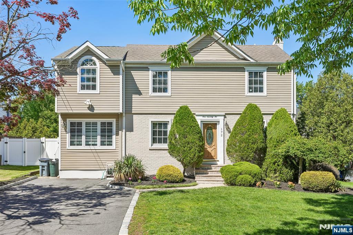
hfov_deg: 54.4
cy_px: 118
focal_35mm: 35
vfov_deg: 37.8
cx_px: 176
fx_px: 343
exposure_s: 1/250
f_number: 8
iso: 100
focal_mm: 35
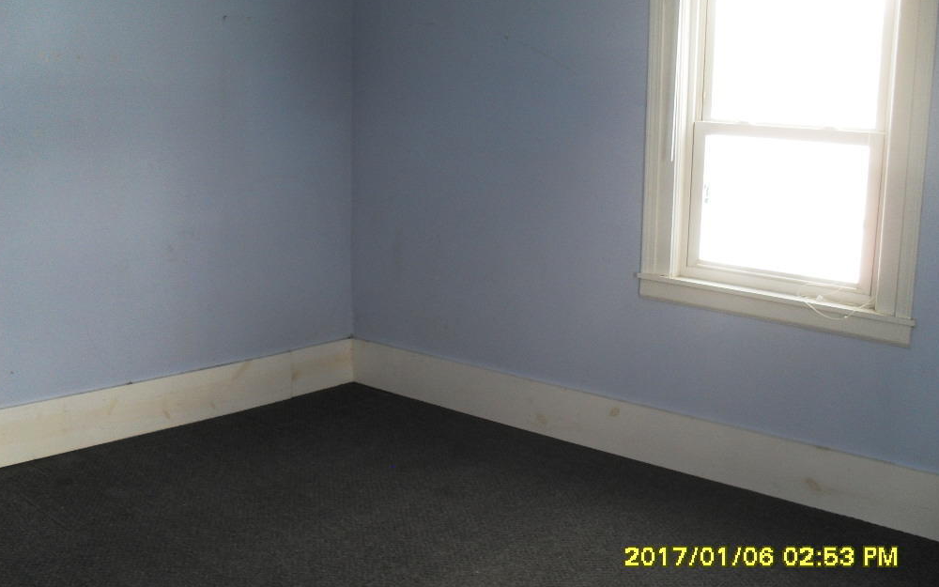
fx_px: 972
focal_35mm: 38
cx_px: 470
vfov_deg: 33.6
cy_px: 265
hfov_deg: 51.5
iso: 100
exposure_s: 1/45
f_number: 3.2
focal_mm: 6.3
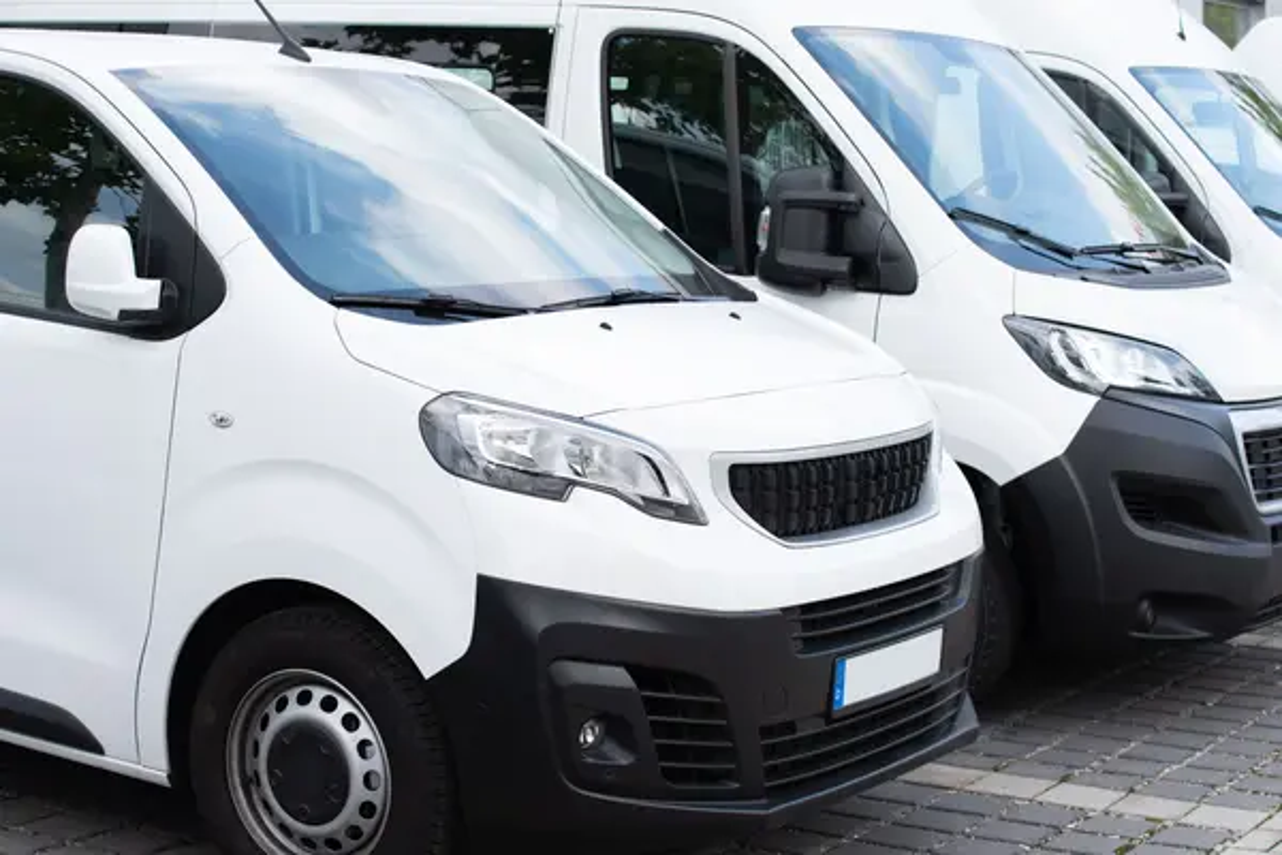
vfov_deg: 19.5
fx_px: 2493
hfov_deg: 28.8
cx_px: 641
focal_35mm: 70
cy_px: 428
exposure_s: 1/160
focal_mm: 70
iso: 200
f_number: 4.5
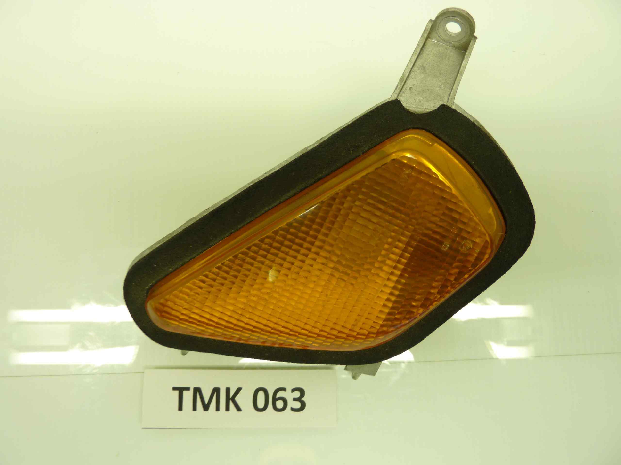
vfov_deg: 54.9
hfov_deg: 69.4
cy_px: 232
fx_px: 448
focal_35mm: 25
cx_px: 310
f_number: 3.3
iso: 80
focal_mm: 4.1
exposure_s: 1/25
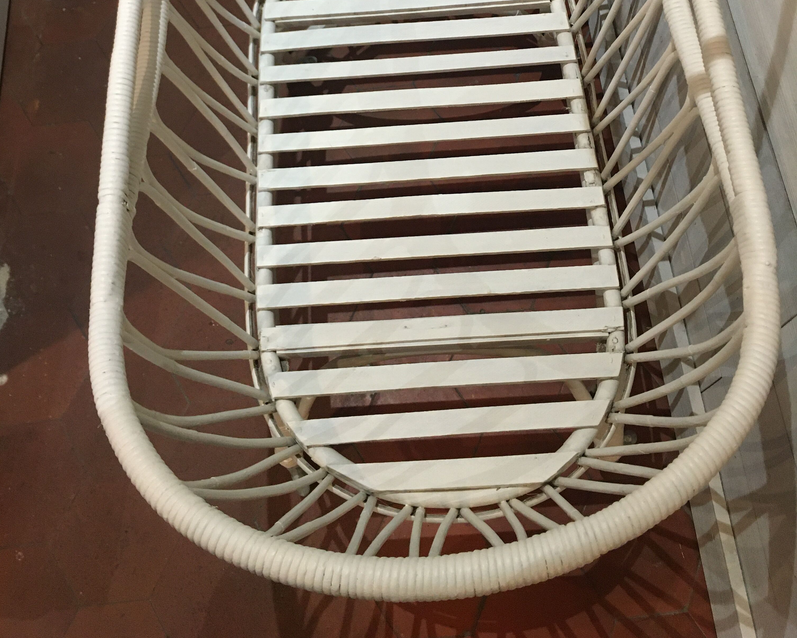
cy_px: 121
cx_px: 396
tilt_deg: -63.3
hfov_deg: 47.9
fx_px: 896
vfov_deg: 37.6
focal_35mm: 38
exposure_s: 1/33
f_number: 2.2
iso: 200
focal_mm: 4.15
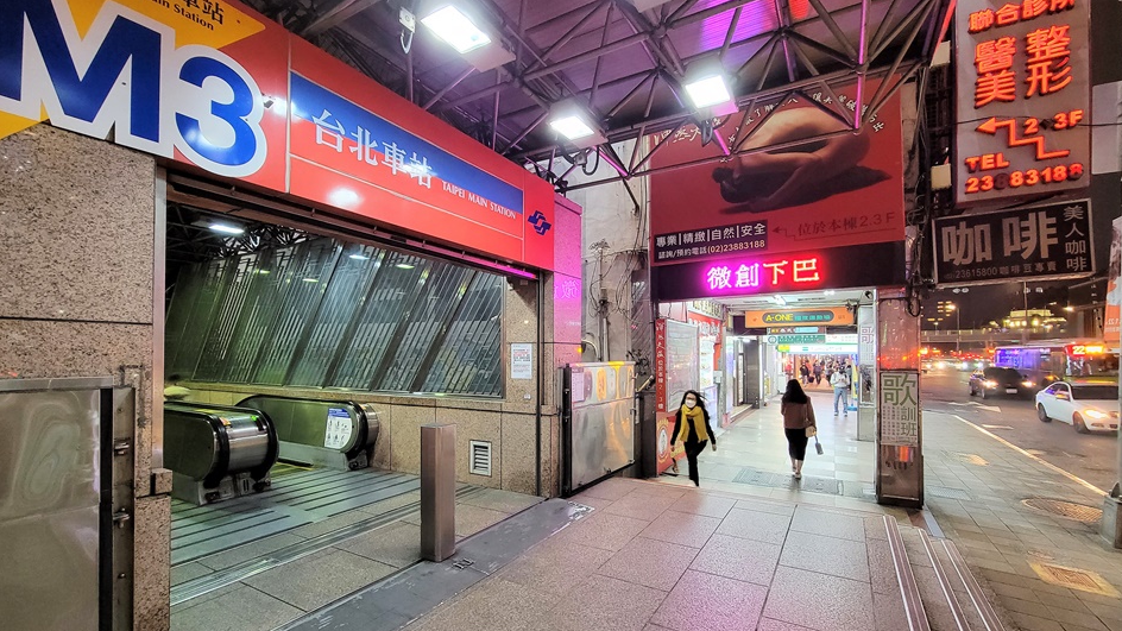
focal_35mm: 15
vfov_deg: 70.4
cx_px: 551
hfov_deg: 103.0
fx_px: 446
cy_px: 343
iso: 500
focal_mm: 2.2
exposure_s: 1/29
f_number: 2.2
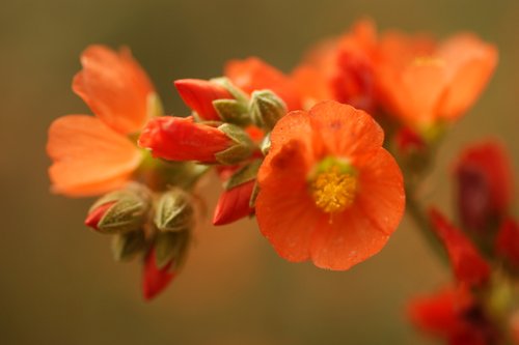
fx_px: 1081
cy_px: 172
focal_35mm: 75
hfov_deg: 27.0
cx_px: 260
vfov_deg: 18.2
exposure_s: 1/1000
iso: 100
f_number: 2.8
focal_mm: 50
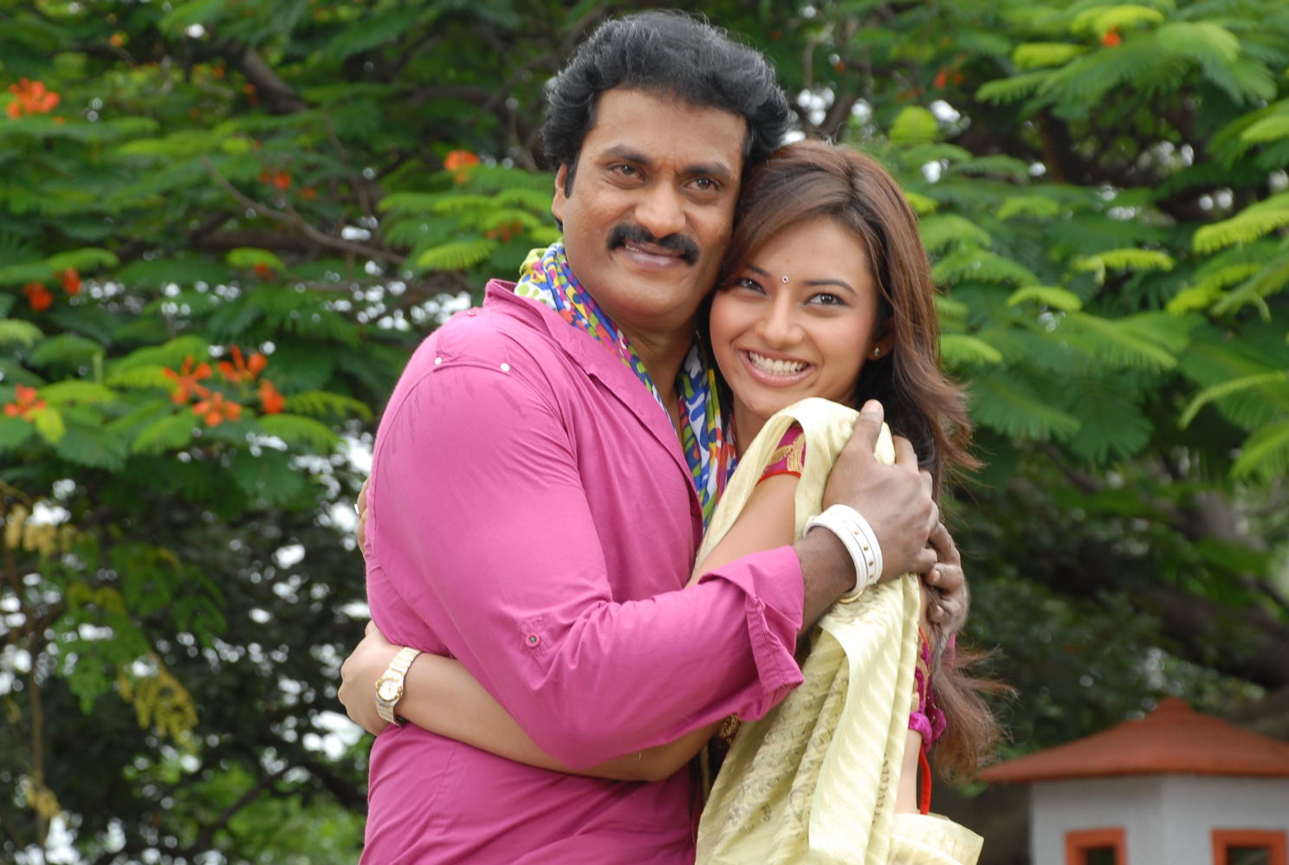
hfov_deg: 15.9
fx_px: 4629
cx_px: 631
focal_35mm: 129
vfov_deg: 10.7
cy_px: 432
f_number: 6.3
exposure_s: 1/125
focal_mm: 80
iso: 160
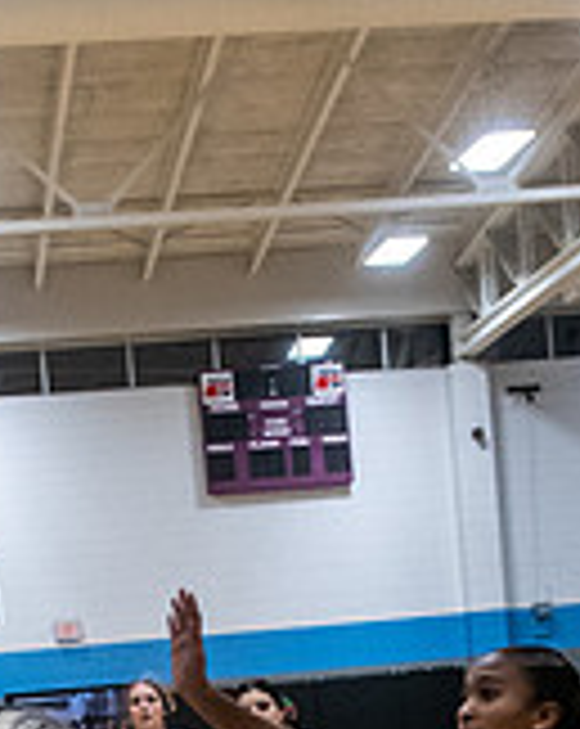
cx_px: 175
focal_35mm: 94
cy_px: 896
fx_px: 2023
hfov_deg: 16.3
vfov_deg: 19.2
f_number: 4
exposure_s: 1/500
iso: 4000
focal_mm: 24
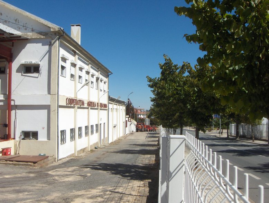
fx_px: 304
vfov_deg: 36.9
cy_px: 102
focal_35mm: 39
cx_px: 134
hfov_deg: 47.8
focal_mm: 8
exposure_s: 1/1493
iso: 100
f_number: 4.8
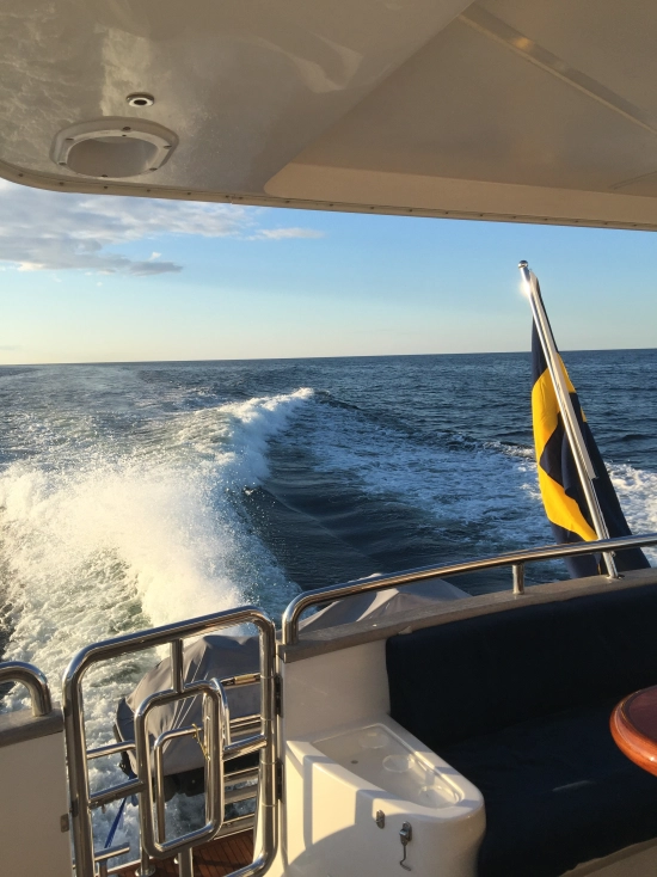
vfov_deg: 61.7
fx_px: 734
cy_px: 438
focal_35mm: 29
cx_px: 328
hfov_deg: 48.2
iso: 32
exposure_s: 1/1276
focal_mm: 4.15
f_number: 2.2
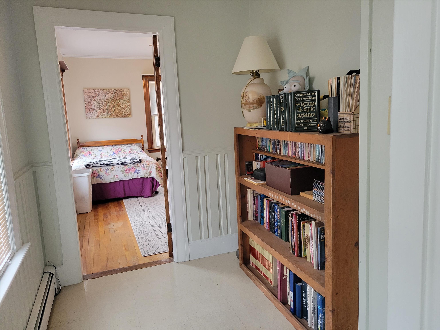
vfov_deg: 53.1
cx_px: 220
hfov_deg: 67.3
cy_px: 165
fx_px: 330
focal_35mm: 26
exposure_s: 1/120
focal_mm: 5.4
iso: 320
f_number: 1.8
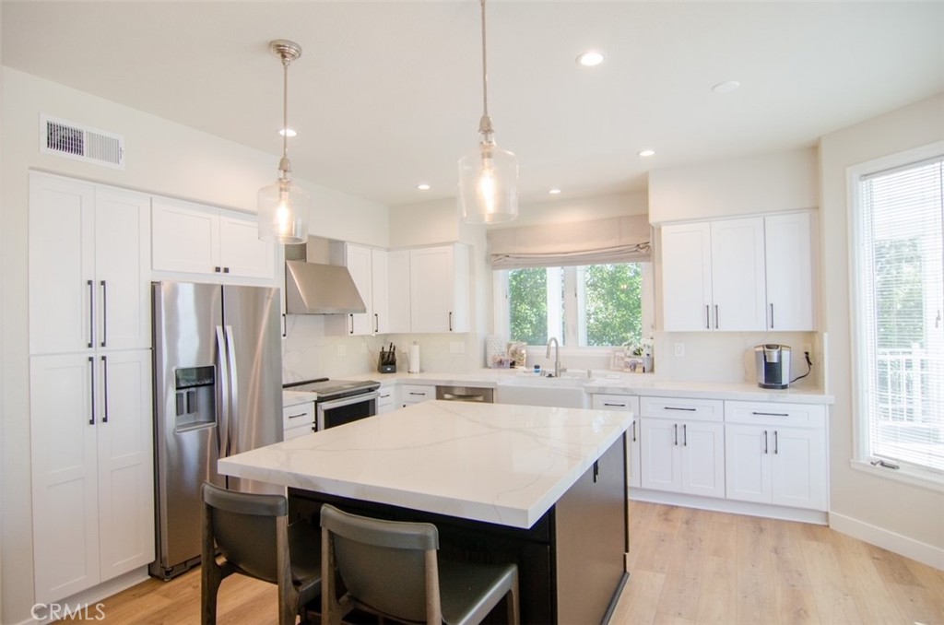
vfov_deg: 67.1
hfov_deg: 90.1
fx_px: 471
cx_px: 472
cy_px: 312
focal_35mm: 18
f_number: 5.6
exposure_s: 1/125
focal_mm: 12
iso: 200
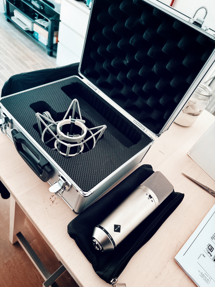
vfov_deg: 71.6
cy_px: 144
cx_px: 108
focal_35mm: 24
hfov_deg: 56.8
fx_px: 199
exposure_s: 1/40
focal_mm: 6.76
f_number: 1.78
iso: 1000
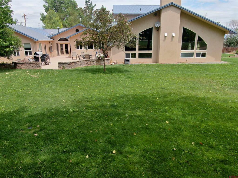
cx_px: 119
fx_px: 165
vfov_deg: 56.8
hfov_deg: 71.6
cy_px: 89
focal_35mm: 24
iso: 100
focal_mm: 4.39
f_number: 2.8
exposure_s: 1/640
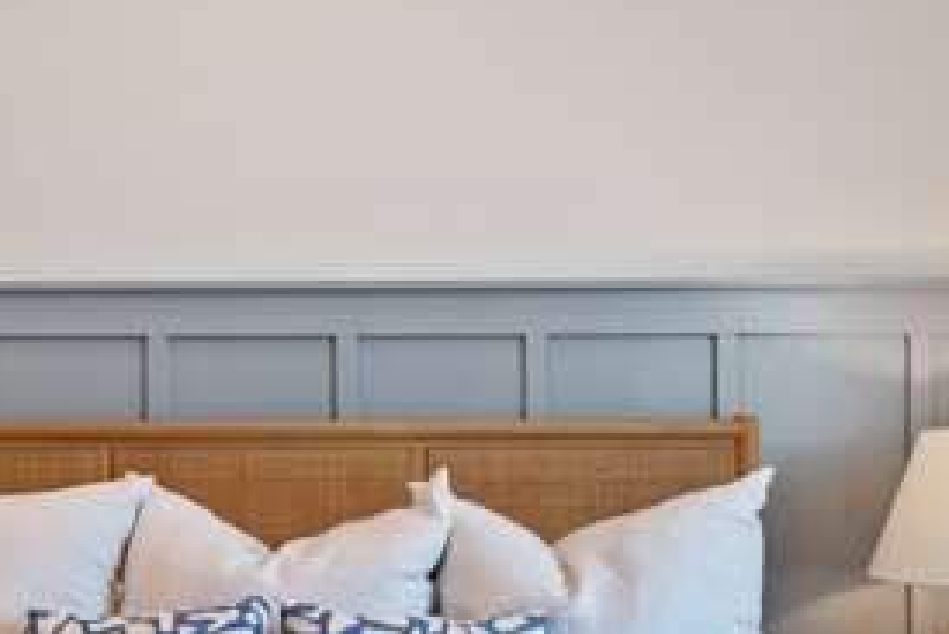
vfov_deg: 31.1
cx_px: 263
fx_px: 1108
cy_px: 509
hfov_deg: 45.1
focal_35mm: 42
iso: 1250
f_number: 7.1
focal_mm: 10
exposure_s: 1/30
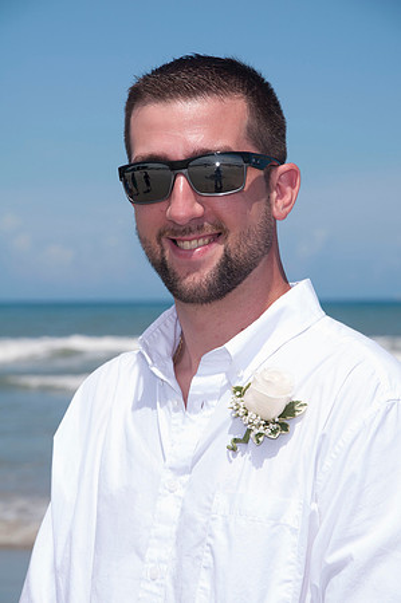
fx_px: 2637
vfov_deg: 13.1
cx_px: 200
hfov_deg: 8.7
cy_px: 302
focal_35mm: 158
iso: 100
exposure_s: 1/250
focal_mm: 105
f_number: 11
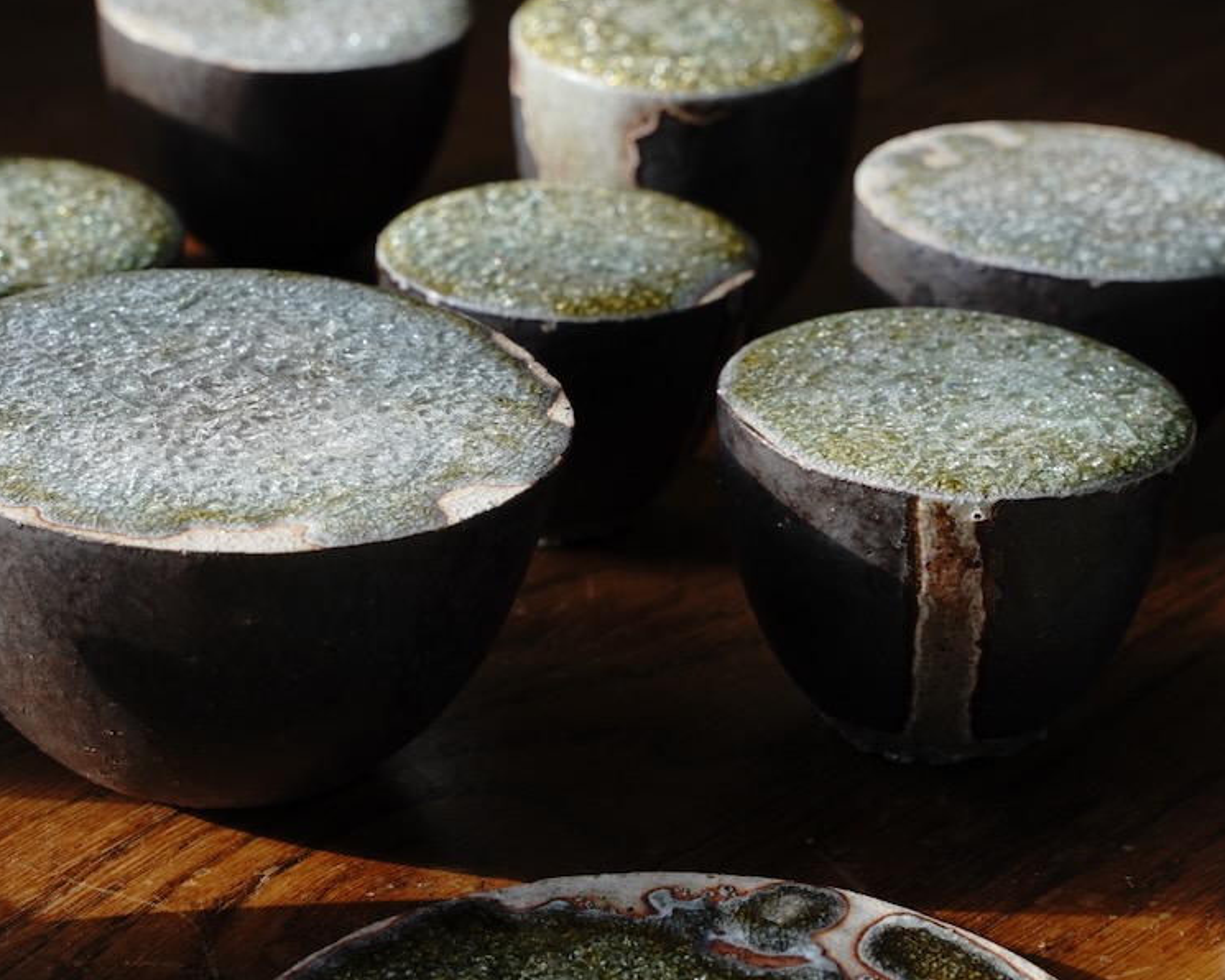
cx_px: 258
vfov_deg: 12.7
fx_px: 4387
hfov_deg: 15.8
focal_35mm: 121
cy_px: 446
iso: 400
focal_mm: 75
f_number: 9
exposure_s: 1/250
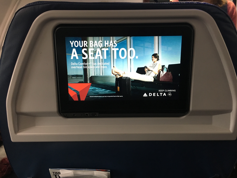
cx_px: 118
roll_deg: +1.3
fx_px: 199
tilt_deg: -6.1
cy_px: 89
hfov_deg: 61.7
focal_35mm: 29
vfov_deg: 48.2
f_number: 2.2
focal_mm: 4.15
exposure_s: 1/30
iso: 125
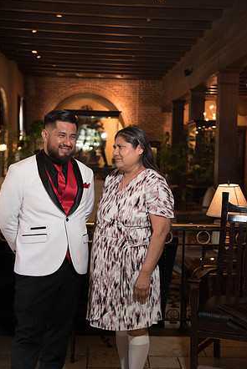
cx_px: 124
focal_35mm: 56
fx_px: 576
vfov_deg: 35.6
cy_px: 184
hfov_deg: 24.2
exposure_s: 1/160
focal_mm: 55
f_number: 3.5
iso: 1250
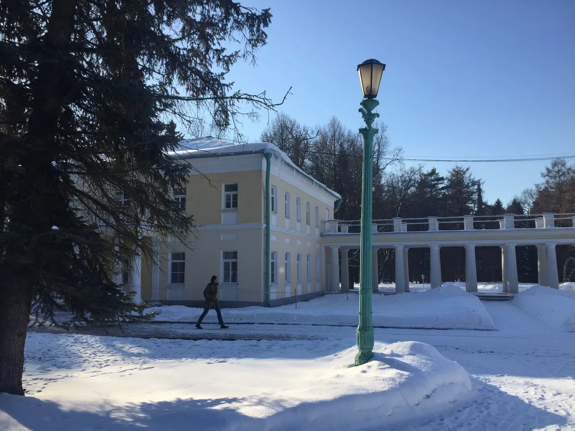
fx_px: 482
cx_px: 288
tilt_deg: +5.4
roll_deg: +0.6
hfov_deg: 61.7
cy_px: 216
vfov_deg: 48.2
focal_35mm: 29
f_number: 2.2
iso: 32
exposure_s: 1/1721
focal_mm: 4.15
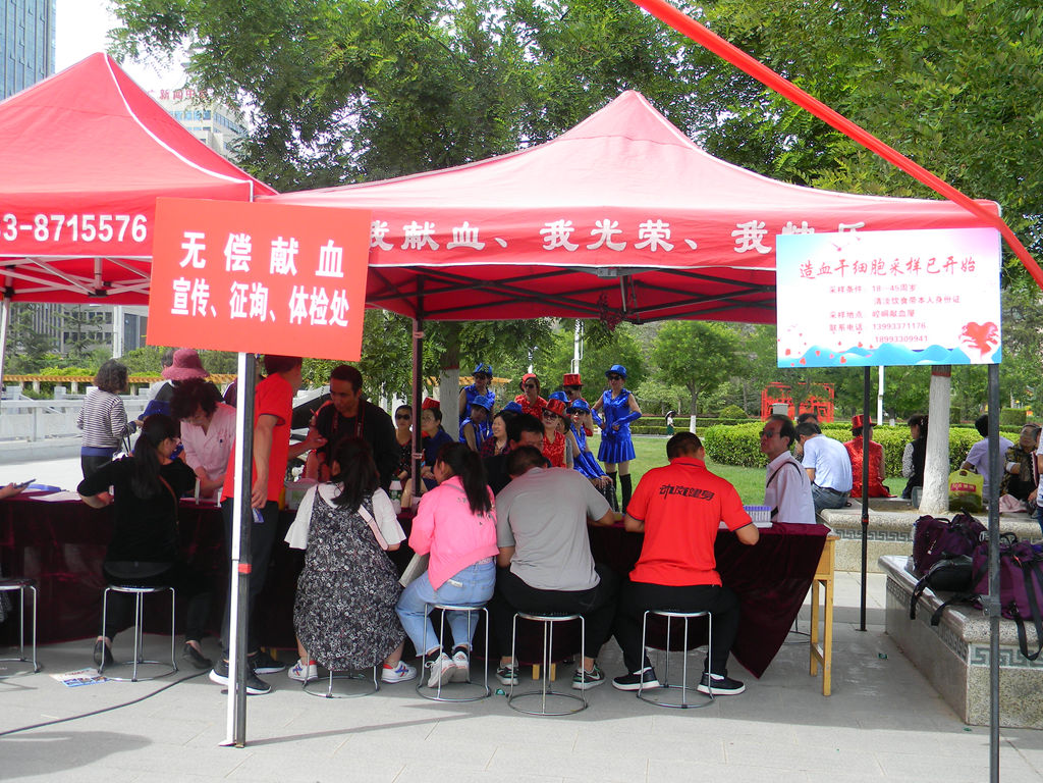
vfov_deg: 39.7
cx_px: 522
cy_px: 392
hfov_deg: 51.4
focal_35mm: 36
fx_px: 1085
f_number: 3.7
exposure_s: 1/258
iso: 80
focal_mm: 6.4
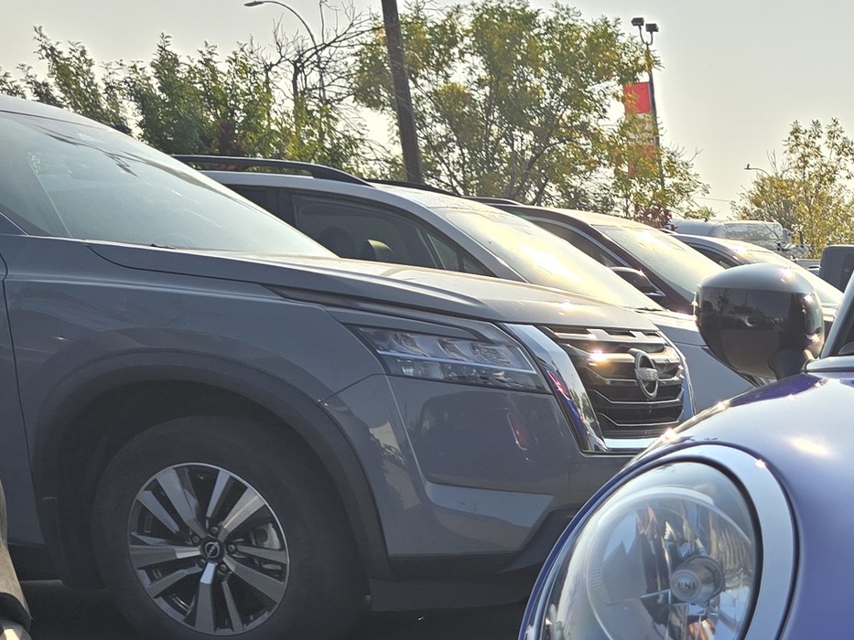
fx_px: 1752
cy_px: 928
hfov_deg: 23.1
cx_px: 1216
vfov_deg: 18.6
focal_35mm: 71
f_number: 1.7
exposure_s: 1/1011
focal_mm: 6.3
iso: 12
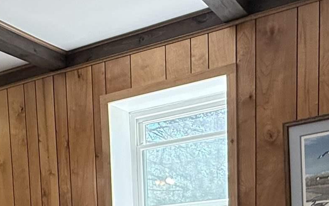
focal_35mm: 58
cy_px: 313
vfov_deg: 19.4
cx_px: 41
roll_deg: +3.3
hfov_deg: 33.5
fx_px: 520
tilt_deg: -6.8
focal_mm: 2.22
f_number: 2.2
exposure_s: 1/120
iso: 200
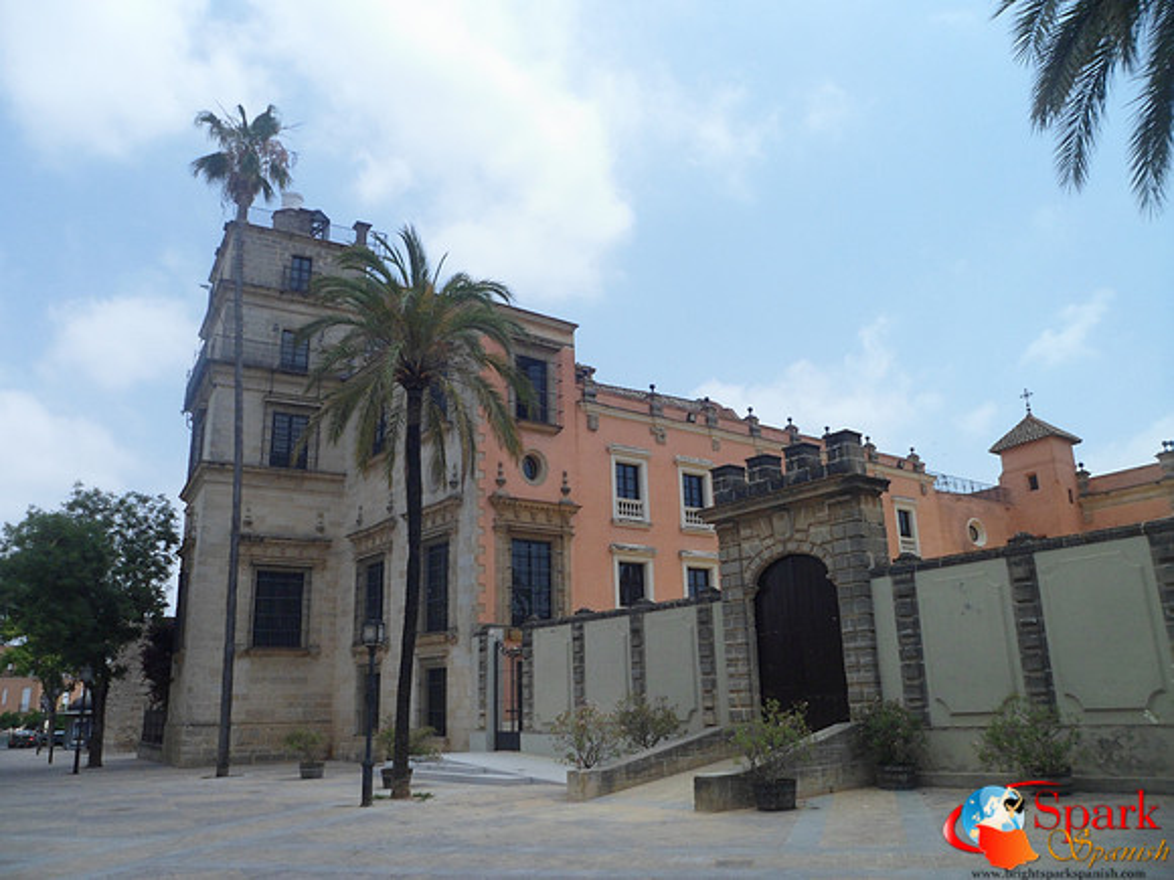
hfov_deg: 67.3
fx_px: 882
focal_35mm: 26
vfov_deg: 53.1
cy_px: 440
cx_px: 587
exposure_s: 1/180
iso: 80
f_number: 9.4
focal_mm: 4.9
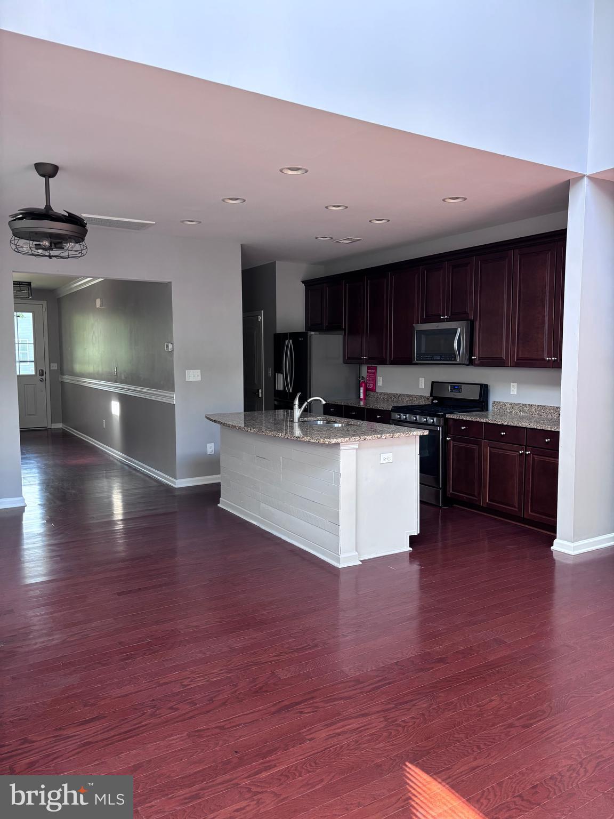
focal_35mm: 26
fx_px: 615
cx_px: 307
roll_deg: -0.8
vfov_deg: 67.3
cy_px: 410
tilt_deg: -5.7
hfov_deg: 53.1
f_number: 1.6
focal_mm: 5.96
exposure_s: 1/95
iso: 125
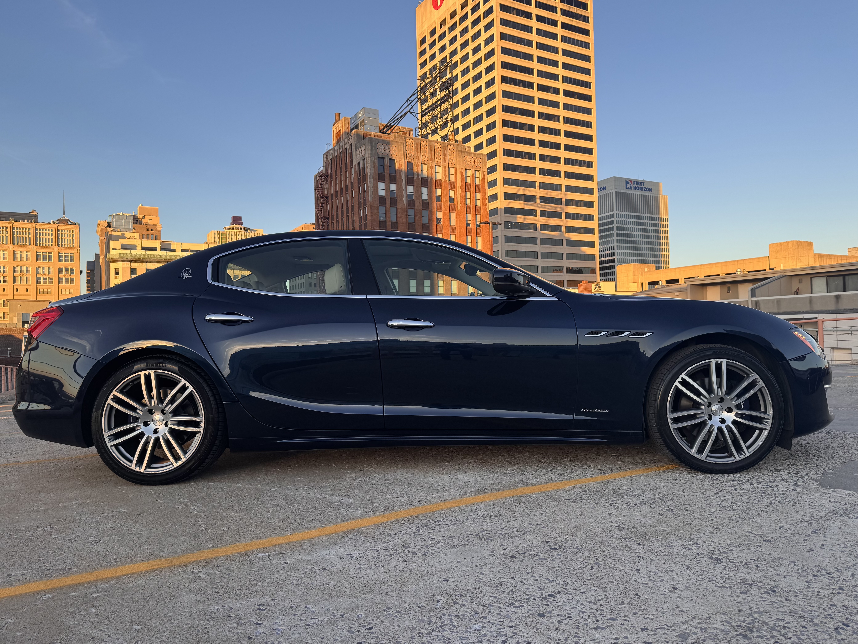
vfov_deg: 56.8
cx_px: 429
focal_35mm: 24
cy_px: 322
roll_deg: +1.4
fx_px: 595
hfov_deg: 71.6
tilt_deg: +1.1
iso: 80
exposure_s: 1/980
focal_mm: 6.76
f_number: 1.78
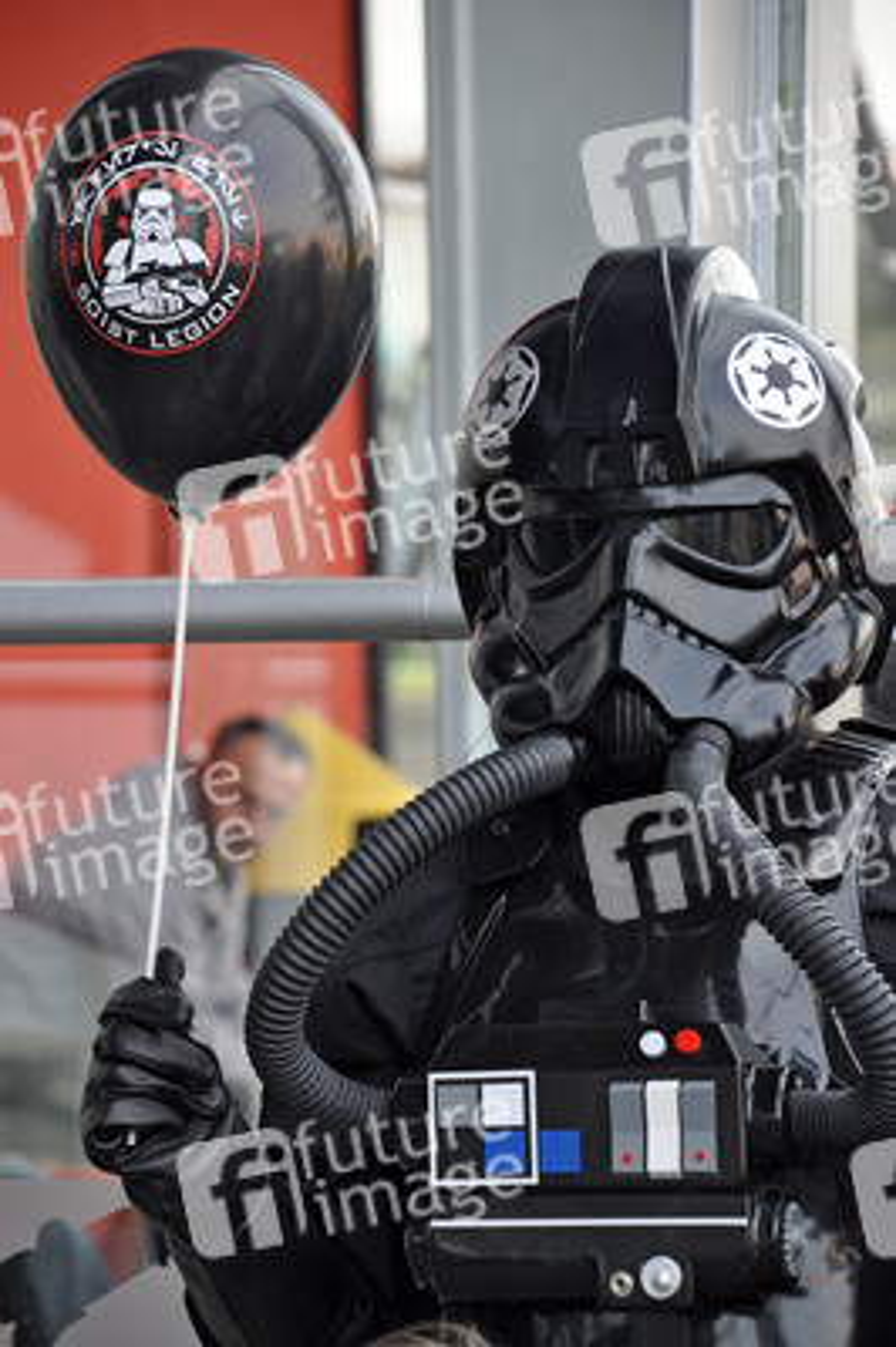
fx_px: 7012
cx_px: 448
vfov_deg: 11.0
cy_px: 674
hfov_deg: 7.3
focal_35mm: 188
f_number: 5.6
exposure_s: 1/250
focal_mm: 125
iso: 720
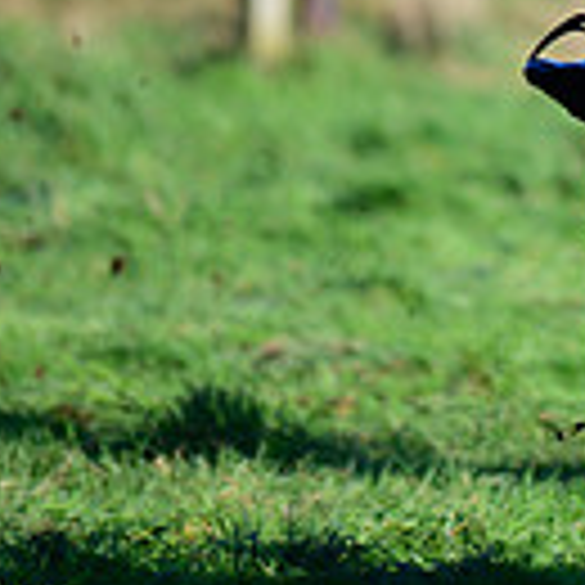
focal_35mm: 1517
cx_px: 1197
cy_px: -212
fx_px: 29005
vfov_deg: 1.2
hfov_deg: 1.2
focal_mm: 400
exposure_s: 1/2000
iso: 400
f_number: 5
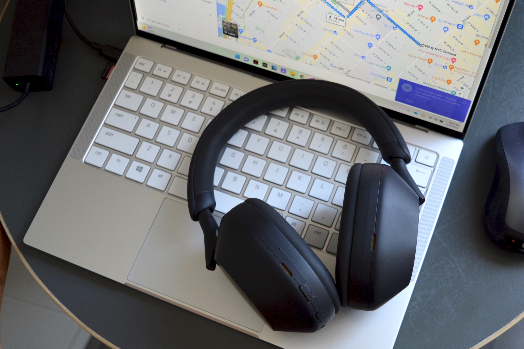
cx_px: 262
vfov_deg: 35.5
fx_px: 546
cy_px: 174
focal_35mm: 38
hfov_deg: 51.3
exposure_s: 1/60
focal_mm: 25
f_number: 4
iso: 400
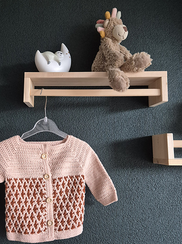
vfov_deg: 56.9
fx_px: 225
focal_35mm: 32
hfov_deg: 43.4
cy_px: 126
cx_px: 59
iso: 1250
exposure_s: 1/100
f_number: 1.8
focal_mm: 5.4
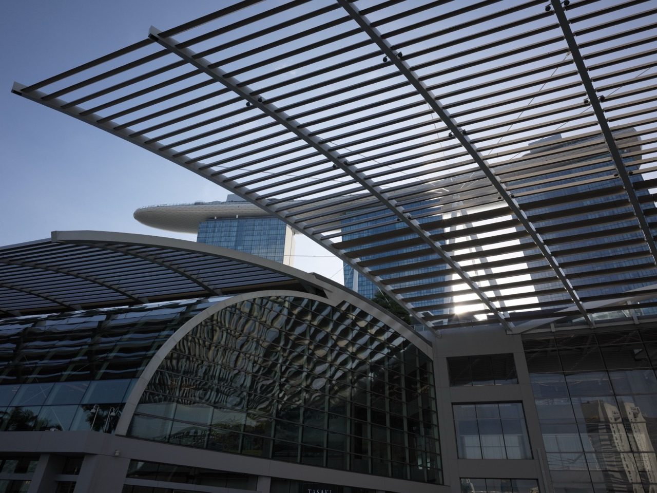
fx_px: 418
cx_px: 328
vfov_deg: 61.1
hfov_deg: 76.4
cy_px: 246
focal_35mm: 22
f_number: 11
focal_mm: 28
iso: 200
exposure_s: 1/160
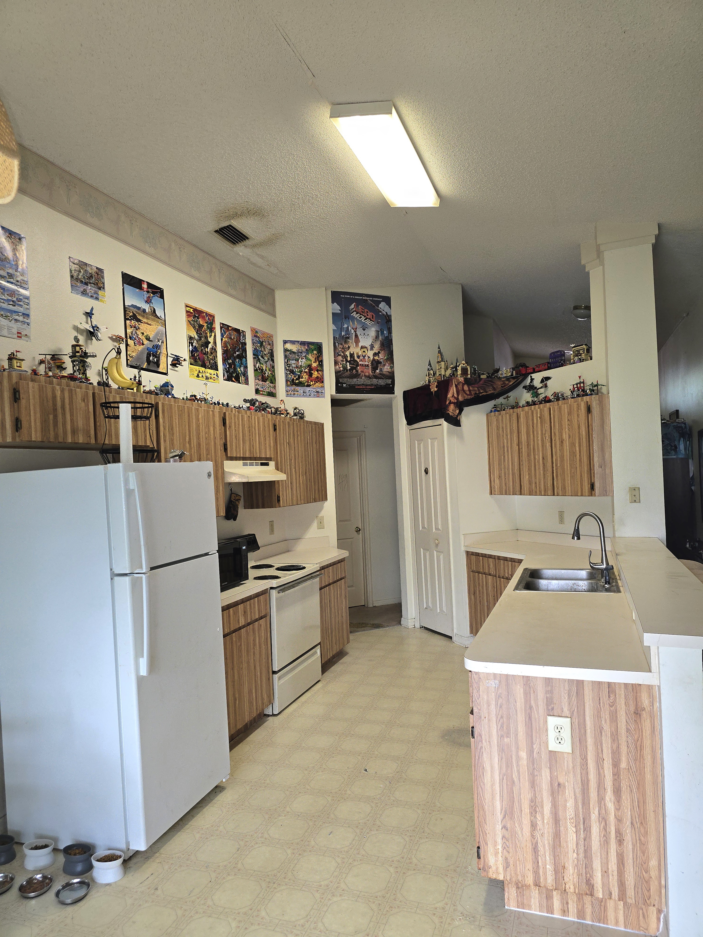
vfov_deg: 73.9
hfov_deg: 58.9
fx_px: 623
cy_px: 468
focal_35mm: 23
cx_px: 352
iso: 100
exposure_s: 1/40
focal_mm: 6.3
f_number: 1.7
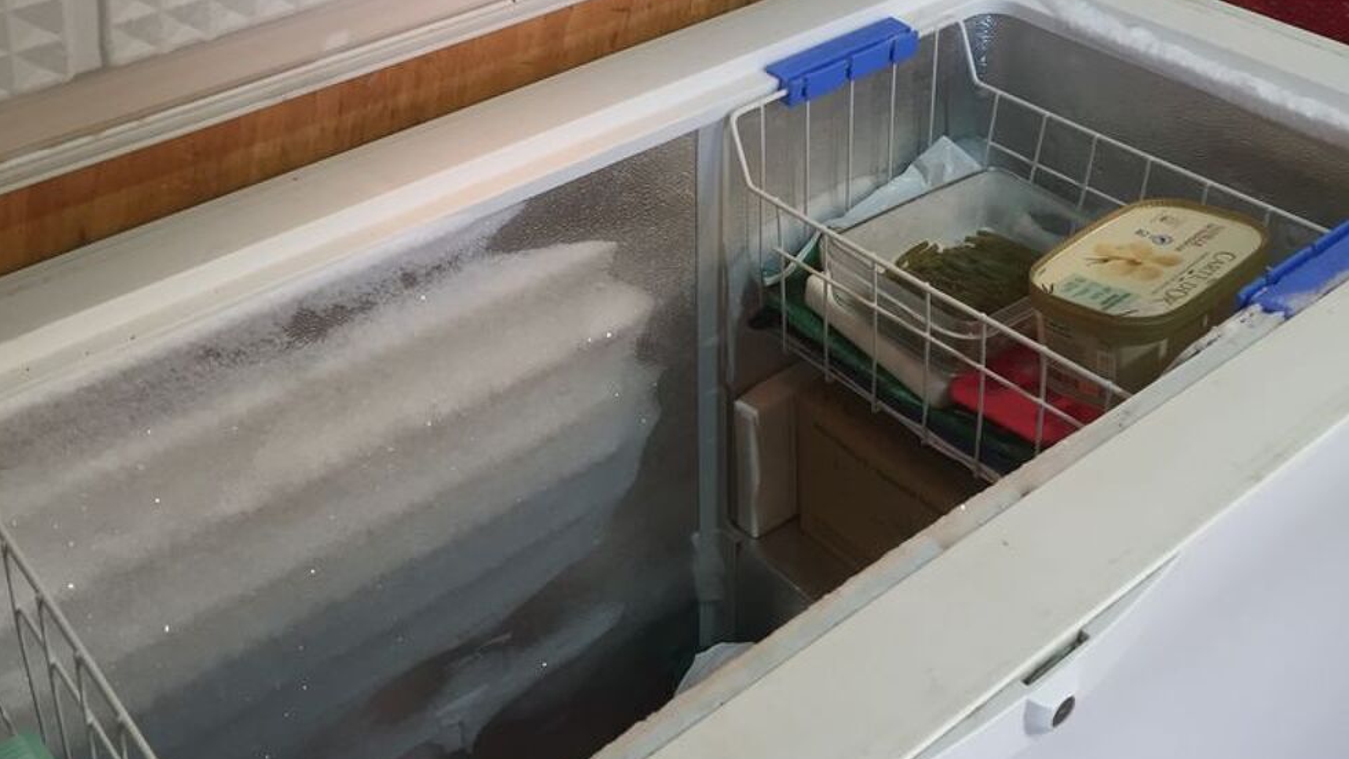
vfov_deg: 27.2
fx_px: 1538
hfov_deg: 47.4
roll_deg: +1.0
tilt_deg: -29.1
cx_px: 662
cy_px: 154
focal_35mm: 43
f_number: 2.2
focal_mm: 4.15
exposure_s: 1/33
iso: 32
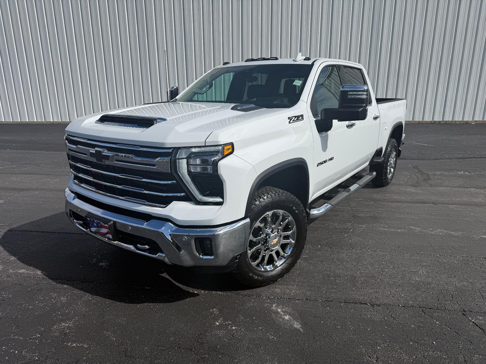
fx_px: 337
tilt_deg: -14.4
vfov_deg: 56.8
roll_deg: +0.9
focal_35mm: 24
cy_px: 182
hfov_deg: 71.6
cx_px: 243
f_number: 1.78
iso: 80
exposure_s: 1/10309
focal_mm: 6.76
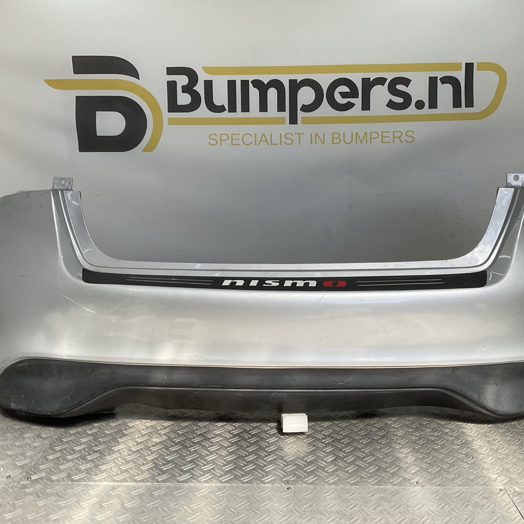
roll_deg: -0.9
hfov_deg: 47.2
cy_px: 258
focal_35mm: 35
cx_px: 288
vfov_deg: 47.2
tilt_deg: -10.5
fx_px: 599
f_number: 1.8
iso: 16
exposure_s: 1/599
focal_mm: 3
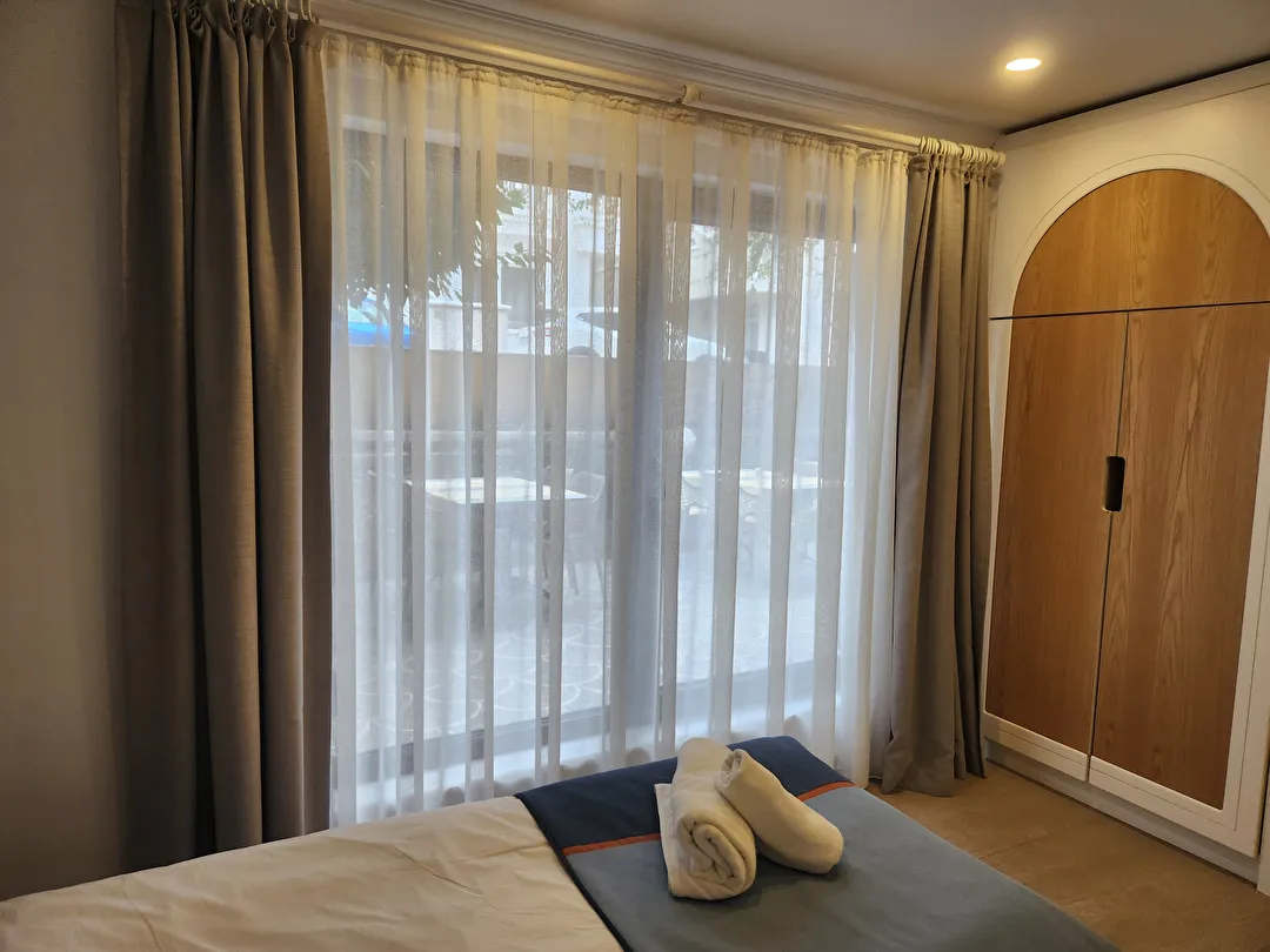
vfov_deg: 58.9
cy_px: 476
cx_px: 635
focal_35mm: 23
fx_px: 844
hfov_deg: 73.9
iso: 200
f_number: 1.8
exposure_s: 1/180
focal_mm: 5.4
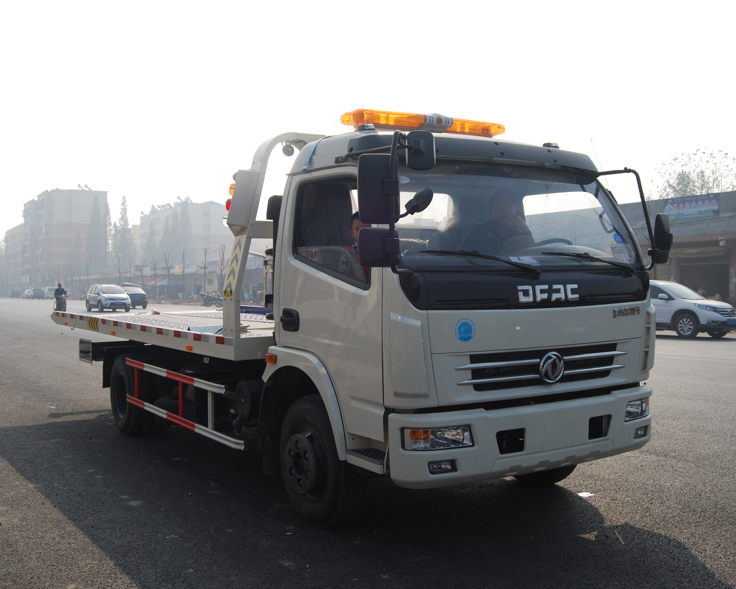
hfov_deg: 46.2
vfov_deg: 37.7
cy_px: 289
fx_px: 862
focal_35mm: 40
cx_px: 372
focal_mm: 23
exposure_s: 1/250
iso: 100
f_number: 8
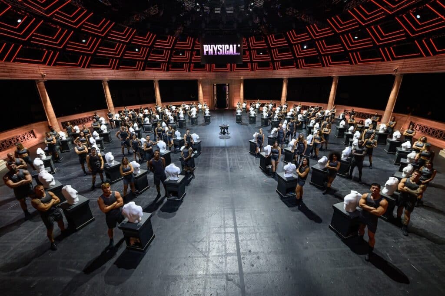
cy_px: 148
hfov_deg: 104.2
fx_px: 173
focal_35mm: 14
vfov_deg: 81.2
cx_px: 222
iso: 4000
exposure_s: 1/80
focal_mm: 14
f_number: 7.1
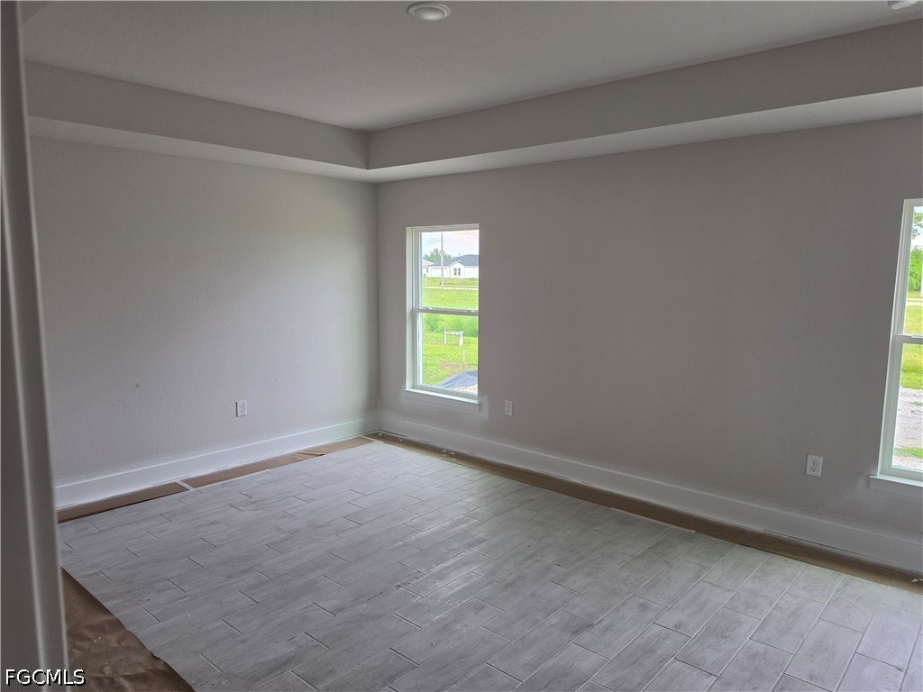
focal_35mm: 23
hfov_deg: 73.9
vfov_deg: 58.9
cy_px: 346
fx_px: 613
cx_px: 462
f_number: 1.4
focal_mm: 6.5
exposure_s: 1/120
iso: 125
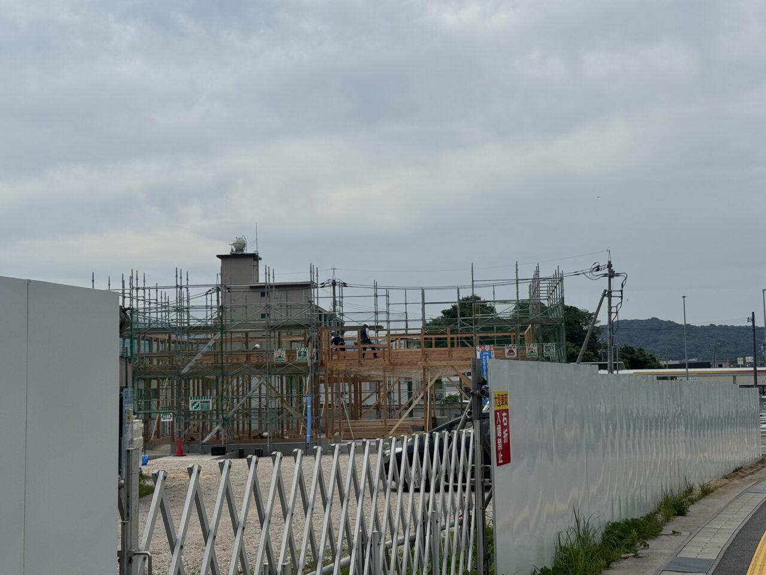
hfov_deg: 39.7
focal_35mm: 48
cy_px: 288
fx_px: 1062
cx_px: 383
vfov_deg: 30.3
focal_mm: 6.76
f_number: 1.78
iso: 64
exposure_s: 1/10526
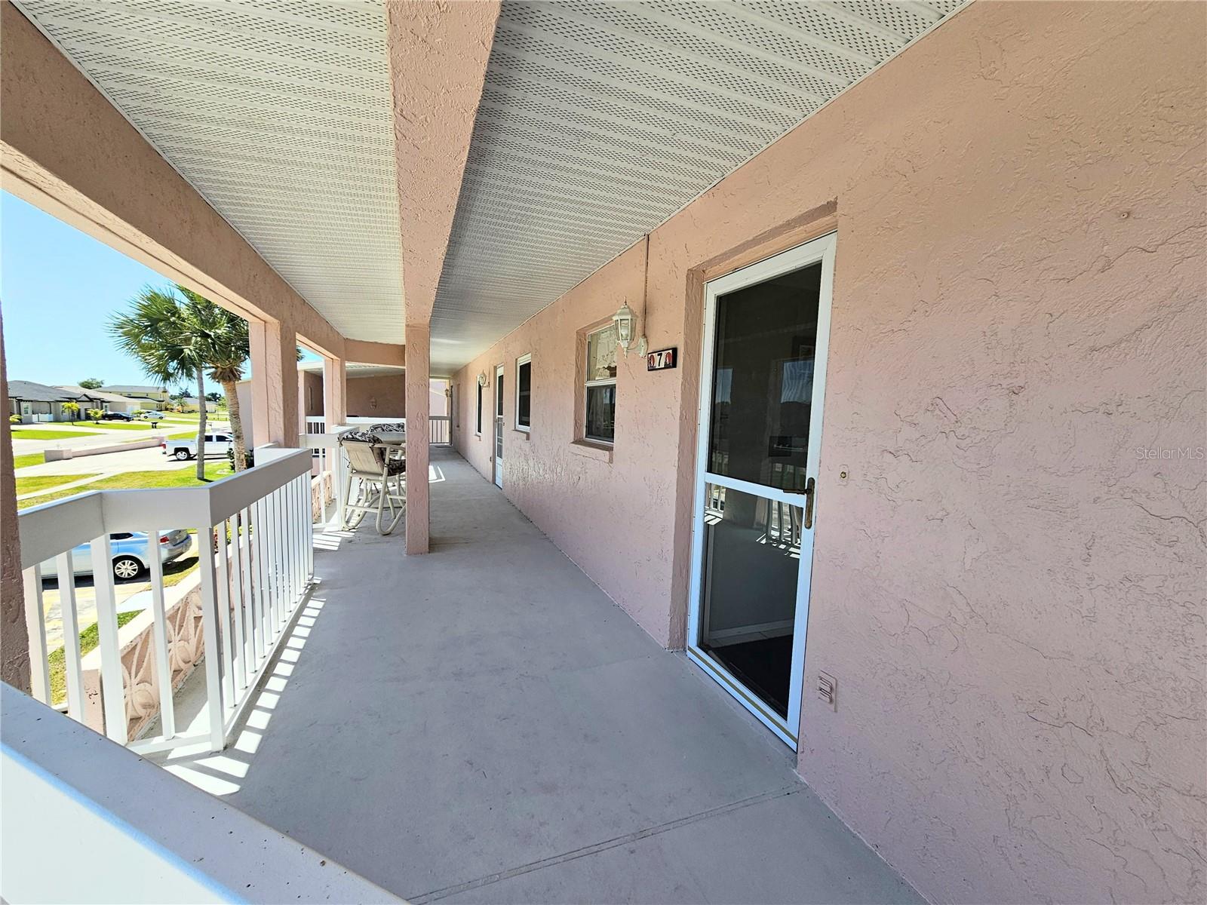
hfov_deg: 106.2
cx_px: 604
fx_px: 453
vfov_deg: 89.9
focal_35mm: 13
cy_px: 452
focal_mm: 2.2
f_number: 2.2
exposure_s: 1/1081
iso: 50
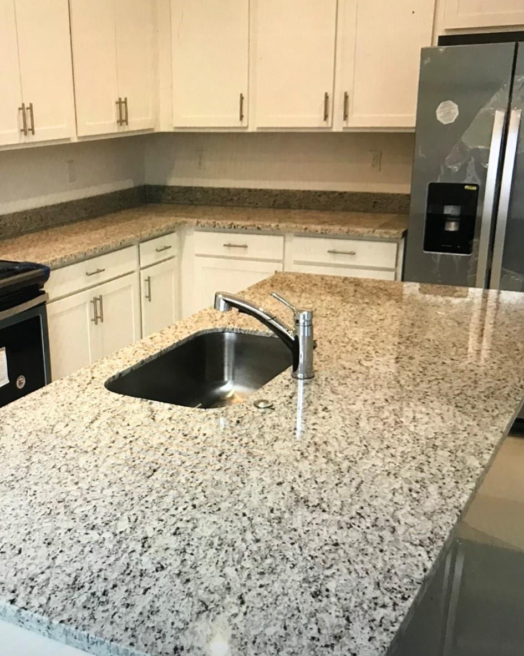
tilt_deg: -22.4
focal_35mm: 37
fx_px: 718
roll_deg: +0.2
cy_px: 327
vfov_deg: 49.1
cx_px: 169
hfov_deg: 39.6
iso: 25
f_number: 1.8
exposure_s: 1/40
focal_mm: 3.99
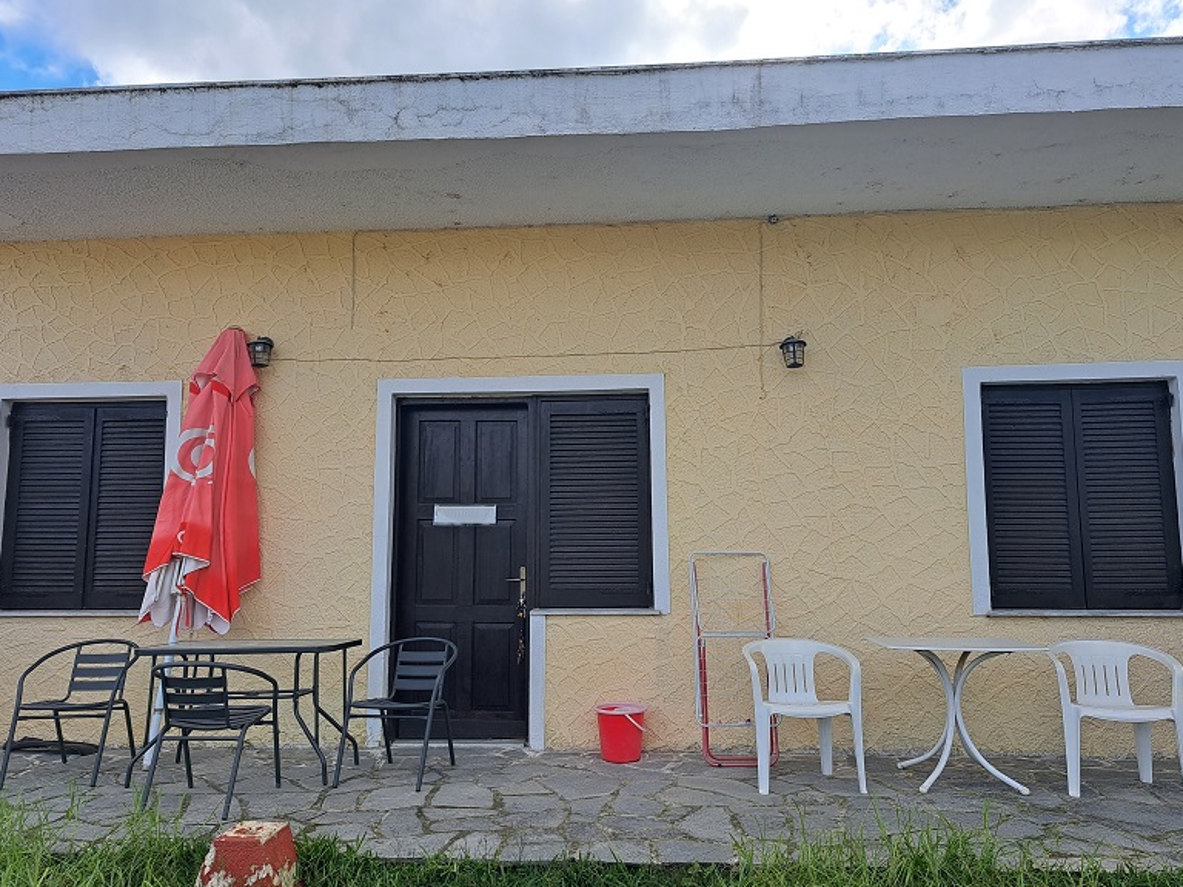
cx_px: 585
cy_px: 453
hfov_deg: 69.4
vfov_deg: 54.9
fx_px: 854
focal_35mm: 25
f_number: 1.8
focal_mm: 5.23
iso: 50
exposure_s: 1/535
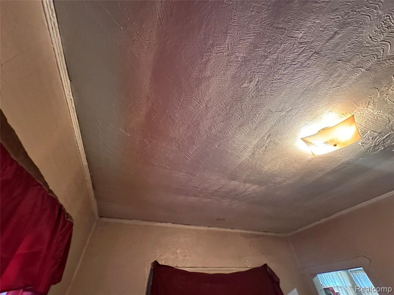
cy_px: 148
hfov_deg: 102.1
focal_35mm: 14
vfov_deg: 85.7
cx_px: 197
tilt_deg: +45.1
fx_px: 159
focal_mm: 2.22
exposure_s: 1/60
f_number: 2.2
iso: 1000
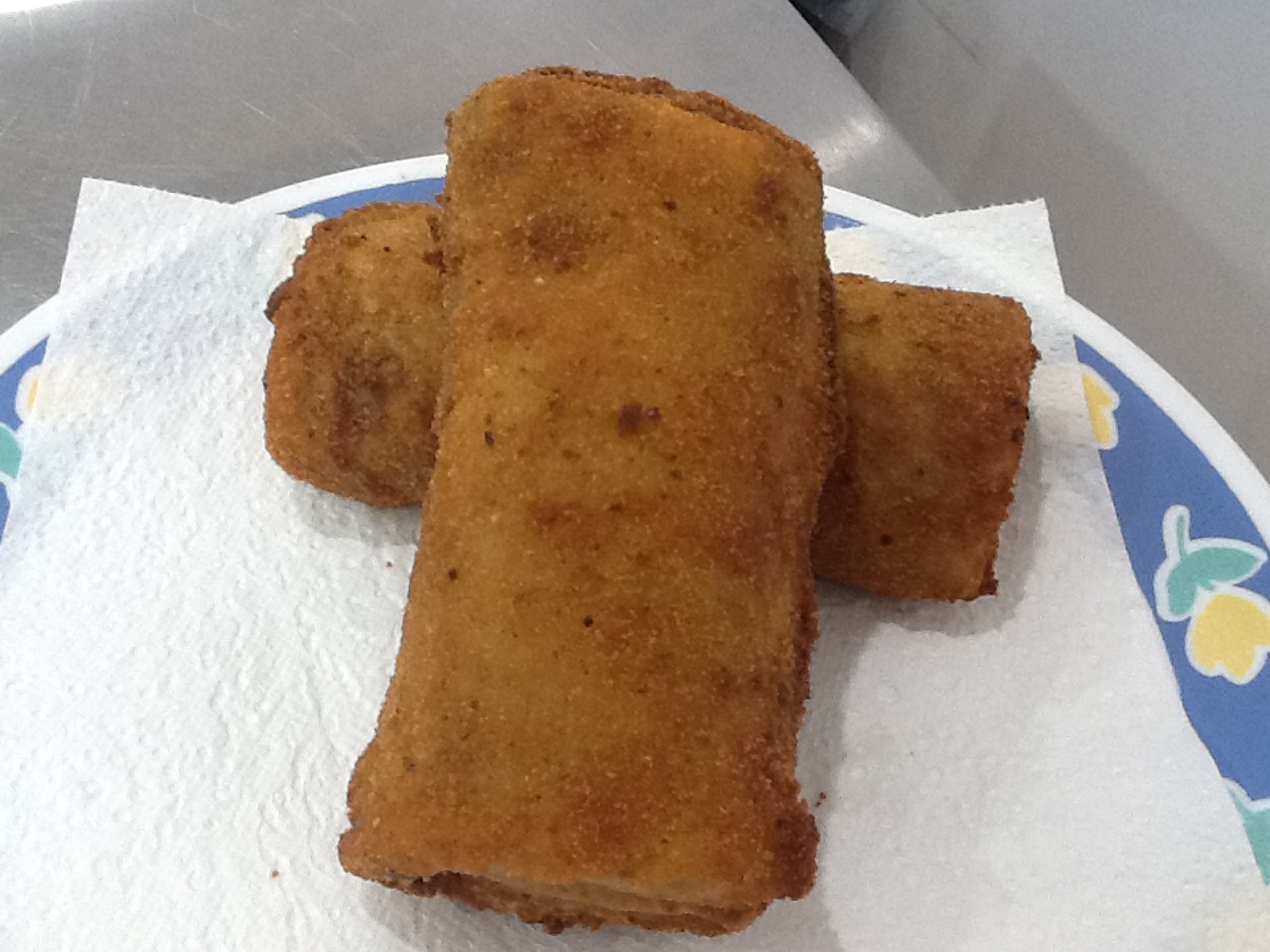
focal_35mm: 44
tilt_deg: -47.5
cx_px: 635
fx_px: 1614
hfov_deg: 42.9
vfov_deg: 32.9
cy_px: 476
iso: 100
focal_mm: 2.03
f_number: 2.4
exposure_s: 1/30
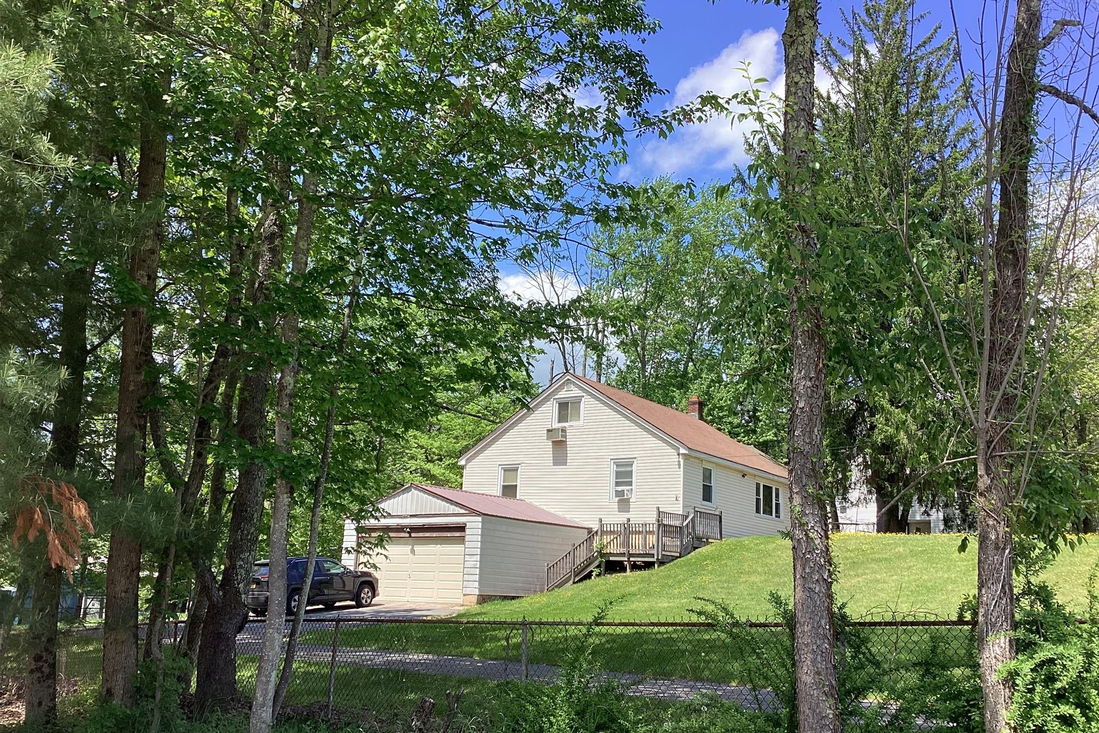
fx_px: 1007
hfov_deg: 57.2
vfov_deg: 40.0
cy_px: 380
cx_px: 562
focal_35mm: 33
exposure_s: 1/673
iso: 25
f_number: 2.4
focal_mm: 3.3
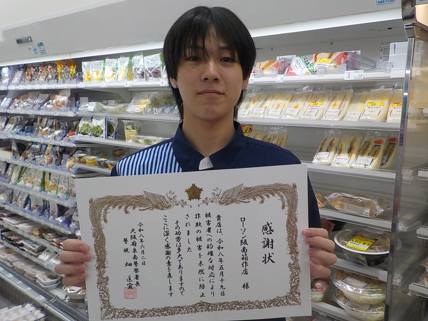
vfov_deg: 46.8
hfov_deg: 60.0
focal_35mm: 30
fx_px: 371
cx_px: 214
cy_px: 160
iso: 125
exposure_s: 1/60
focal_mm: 4.1
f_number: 3.3
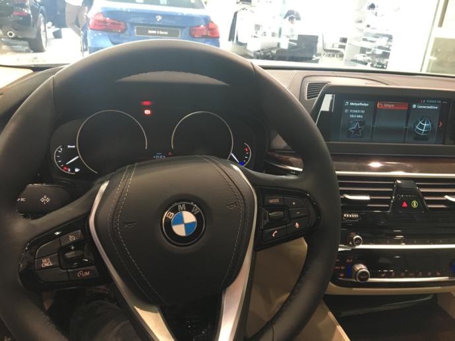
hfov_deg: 61.6
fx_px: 381
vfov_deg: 48.3
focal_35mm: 29
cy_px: 170
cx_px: 228
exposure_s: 1/33
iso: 200
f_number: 2.2
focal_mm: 4.15
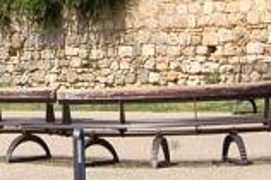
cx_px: -283
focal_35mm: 238
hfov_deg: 8.2
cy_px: -93
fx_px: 1790
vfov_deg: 5.7
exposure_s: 1/250
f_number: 10
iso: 200
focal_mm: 38
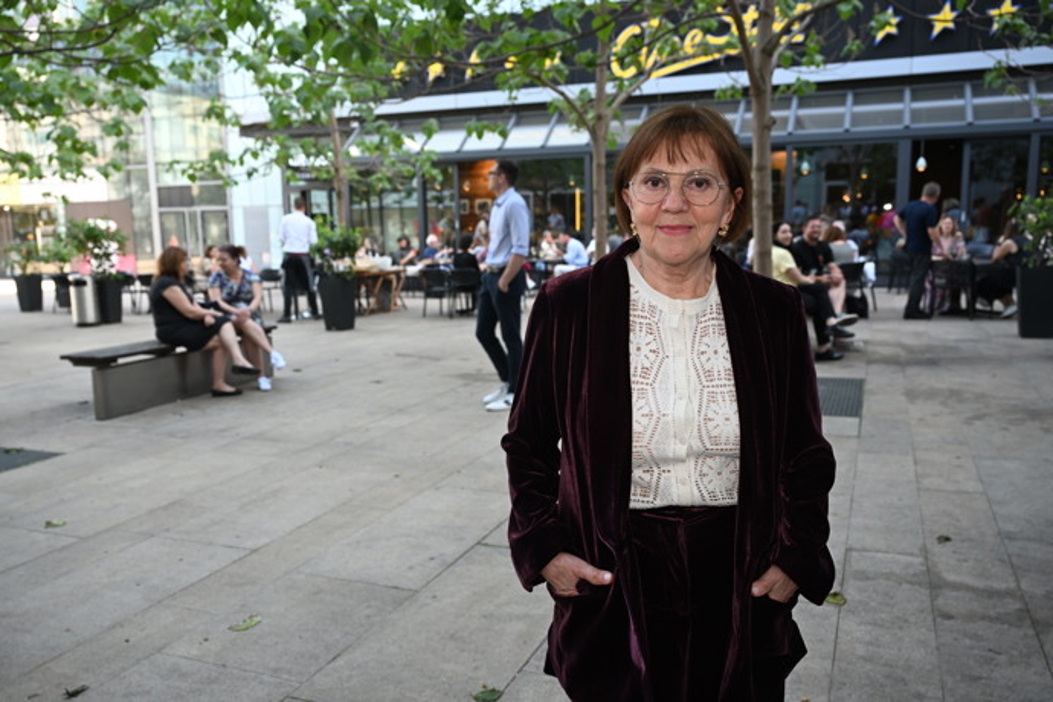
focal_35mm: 30
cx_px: 526
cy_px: 351
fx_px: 863
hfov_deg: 62.8
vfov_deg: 44.3
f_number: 4.5
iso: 800
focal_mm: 29.5
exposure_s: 1/250
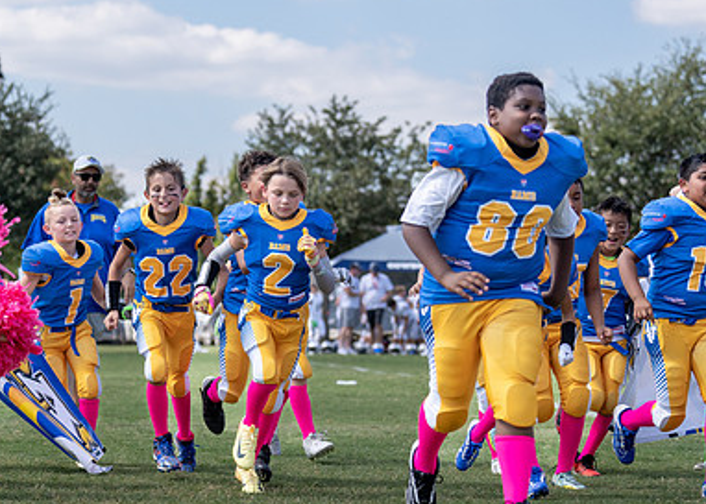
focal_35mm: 129
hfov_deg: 15.5
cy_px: 289
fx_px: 2587
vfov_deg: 11.1
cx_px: 270
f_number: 2.8
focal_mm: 70
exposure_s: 1/2000
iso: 160
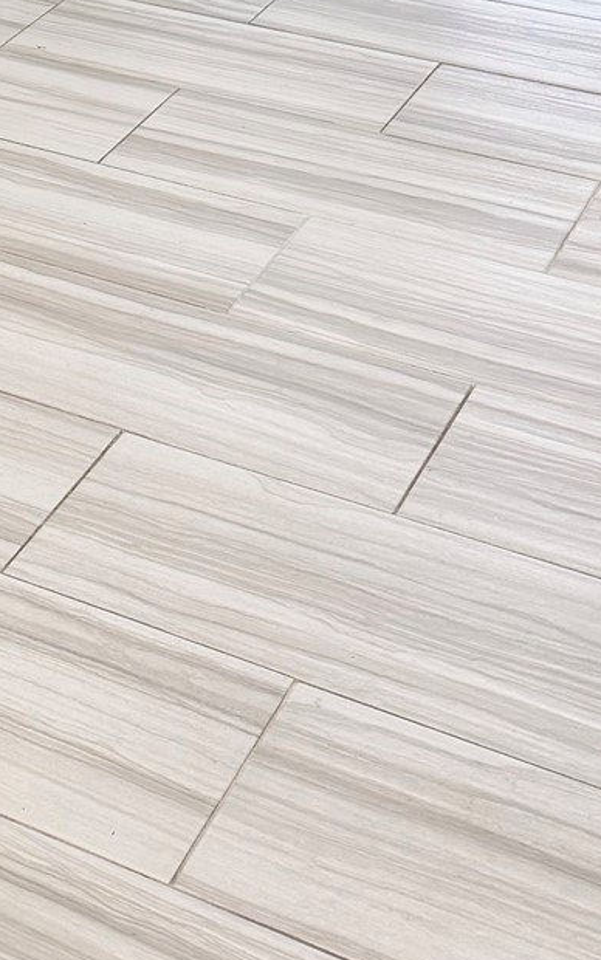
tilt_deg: -9.0
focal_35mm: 84
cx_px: -276
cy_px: -480
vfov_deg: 20.9
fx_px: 2199
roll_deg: +1.5
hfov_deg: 14.6
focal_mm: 6.76
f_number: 1.78
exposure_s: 1/60
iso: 125
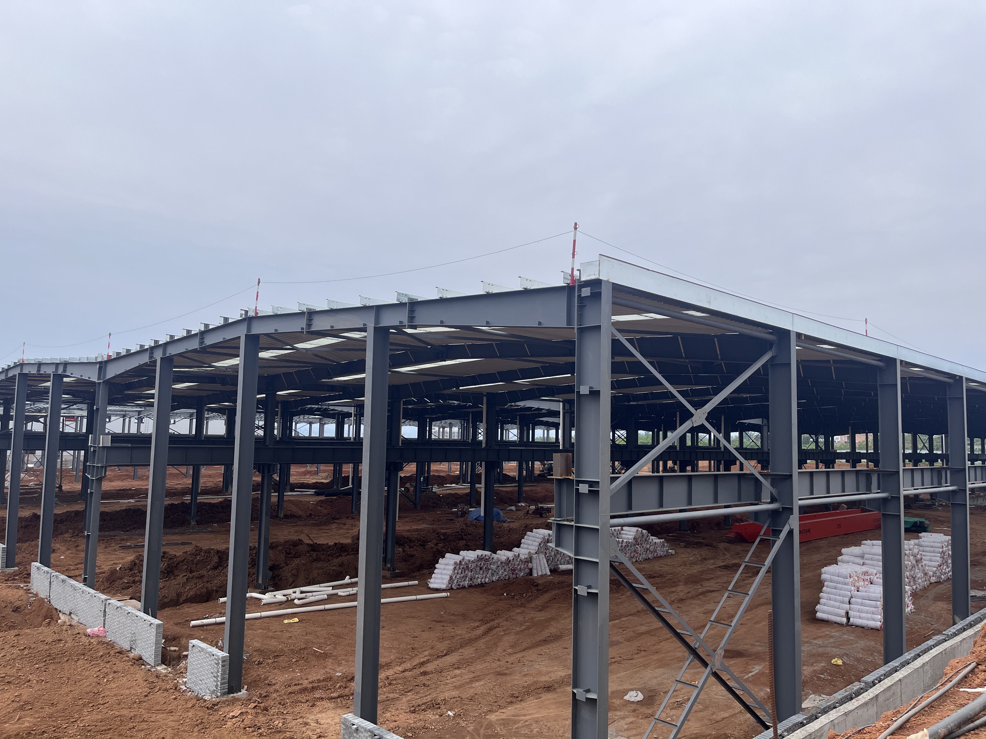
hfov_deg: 67.3
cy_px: 370
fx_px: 741
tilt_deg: +6.0
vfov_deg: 53.1
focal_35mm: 26
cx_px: 493
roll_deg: -2.2
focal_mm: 5.1
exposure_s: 1/3876
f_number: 1.6
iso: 50
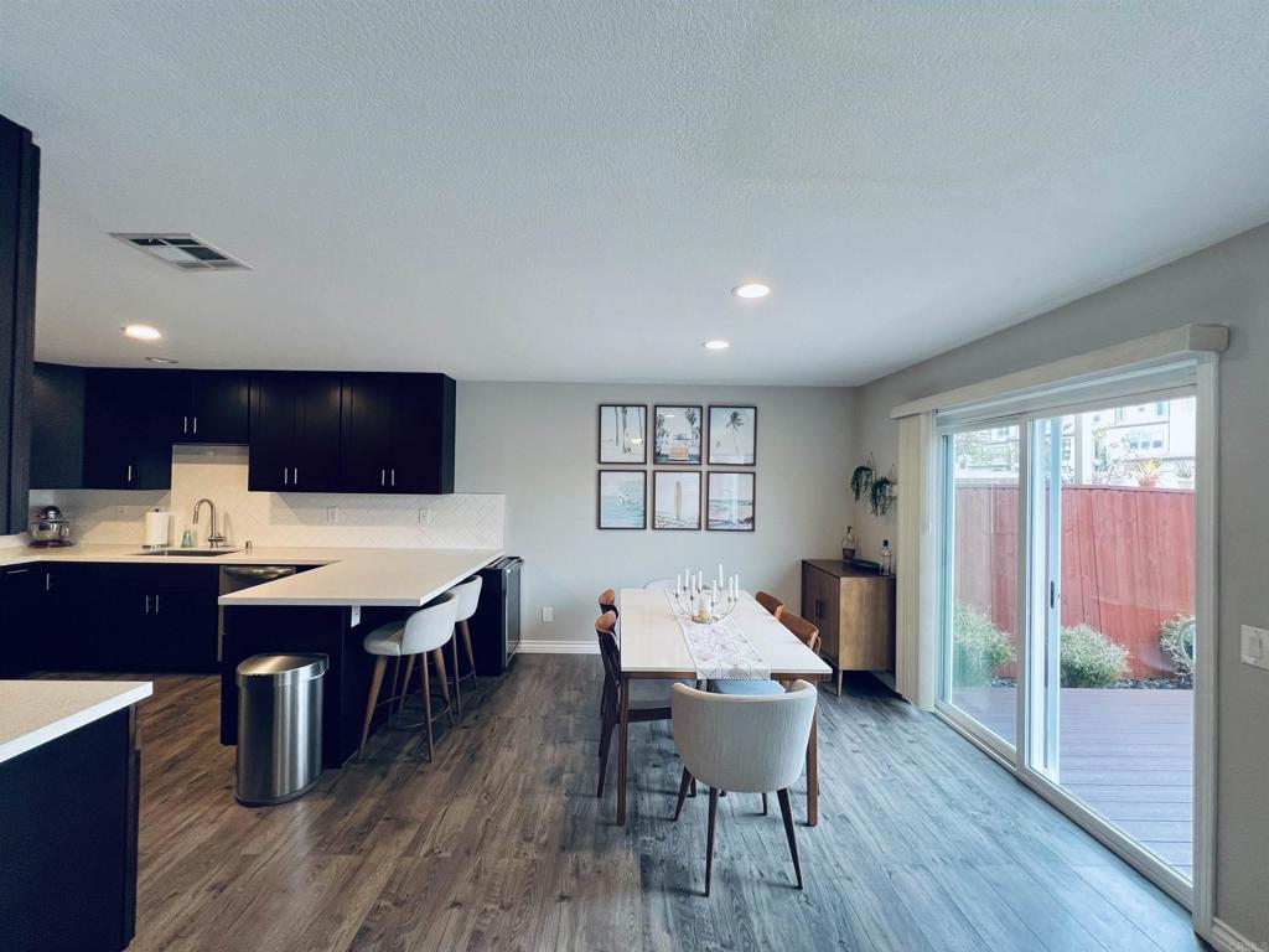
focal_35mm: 13
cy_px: 476
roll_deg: -0.4
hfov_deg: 106.2
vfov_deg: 89.9
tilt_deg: -0.4
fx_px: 477
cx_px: 634
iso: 200
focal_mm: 1.57
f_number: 1.8
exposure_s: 1/120
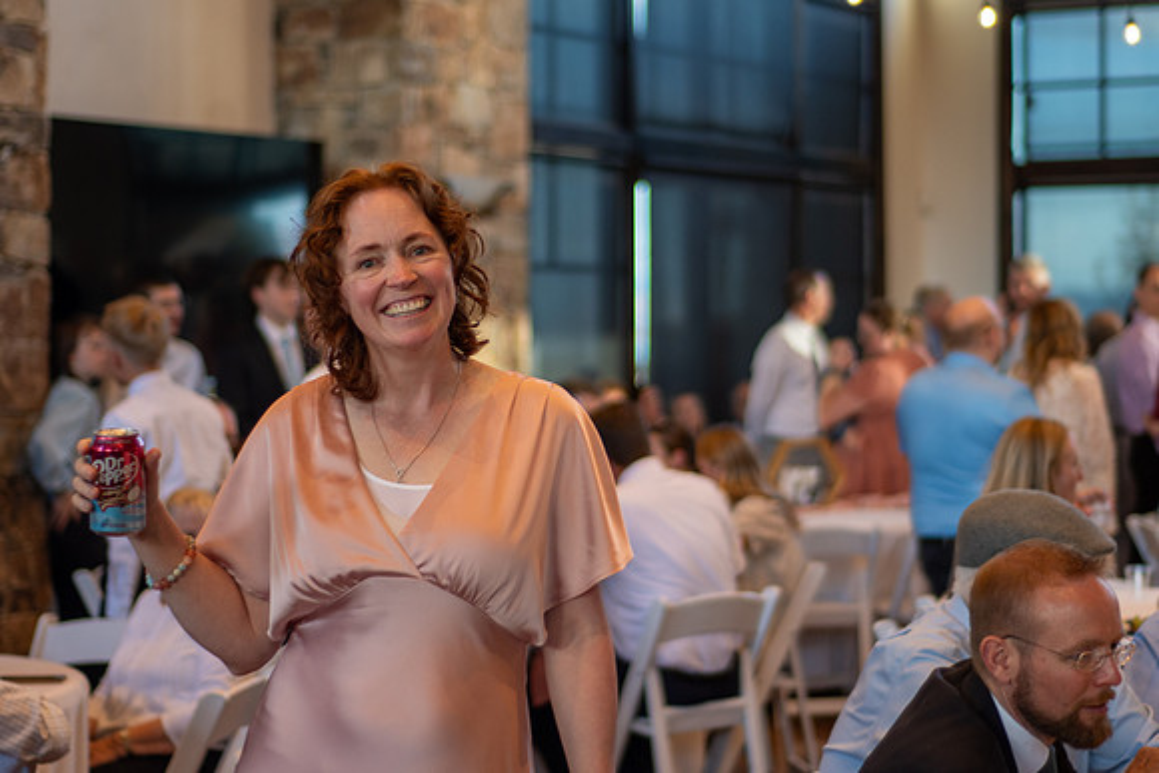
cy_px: 370
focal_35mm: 78
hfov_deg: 25.9
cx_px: 604
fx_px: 2517
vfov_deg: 17.5
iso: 220
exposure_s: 1/80
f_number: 1.8
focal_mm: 50
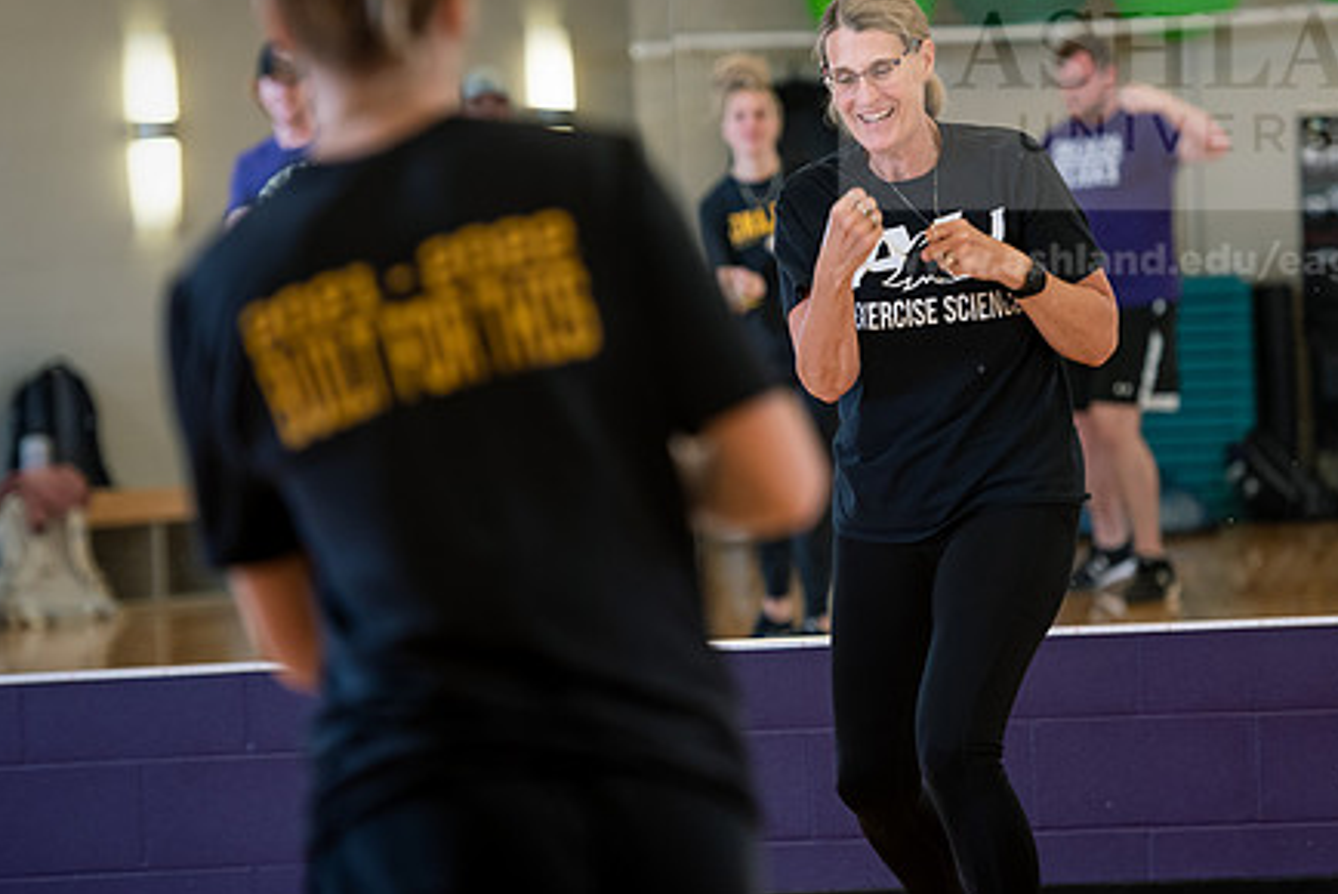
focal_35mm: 187
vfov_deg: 7.4
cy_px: 325
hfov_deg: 11.0
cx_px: 746
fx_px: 6955
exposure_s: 1/200
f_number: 3.2
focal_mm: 140
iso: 640
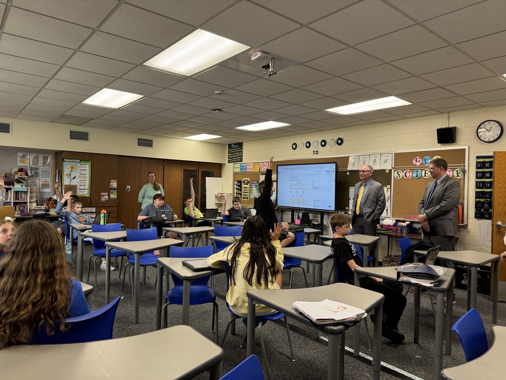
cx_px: 253
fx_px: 351
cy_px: 190
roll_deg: -1.8
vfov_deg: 56.8
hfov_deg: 71.6
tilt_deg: +0.6
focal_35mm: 24
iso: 160
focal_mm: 6.76
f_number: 1.78
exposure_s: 1/90
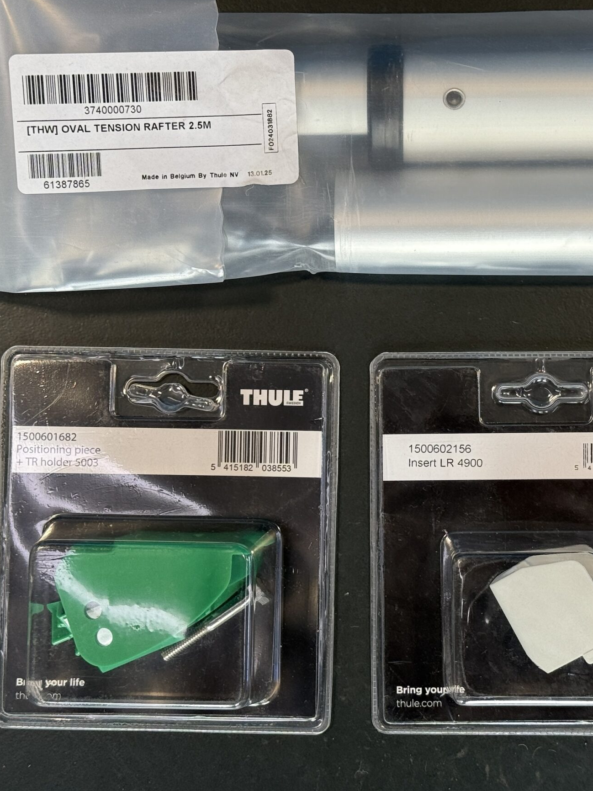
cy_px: 377
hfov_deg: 20.6
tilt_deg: -89.1
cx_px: 400
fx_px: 1622
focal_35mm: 71
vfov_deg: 27.4
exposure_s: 1/152
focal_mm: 6.76
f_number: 1.78
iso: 64
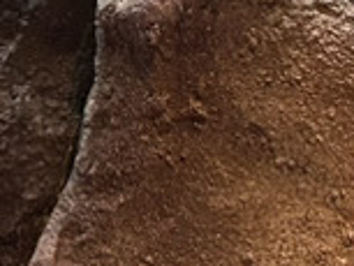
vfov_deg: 6.9
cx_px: 148
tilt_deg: +1.9
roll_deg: +0.3
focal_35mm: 204
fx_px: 2088
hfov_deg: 9.7
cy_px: -338
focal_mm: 5.7
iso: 200
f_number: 1.5
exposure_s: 1/60
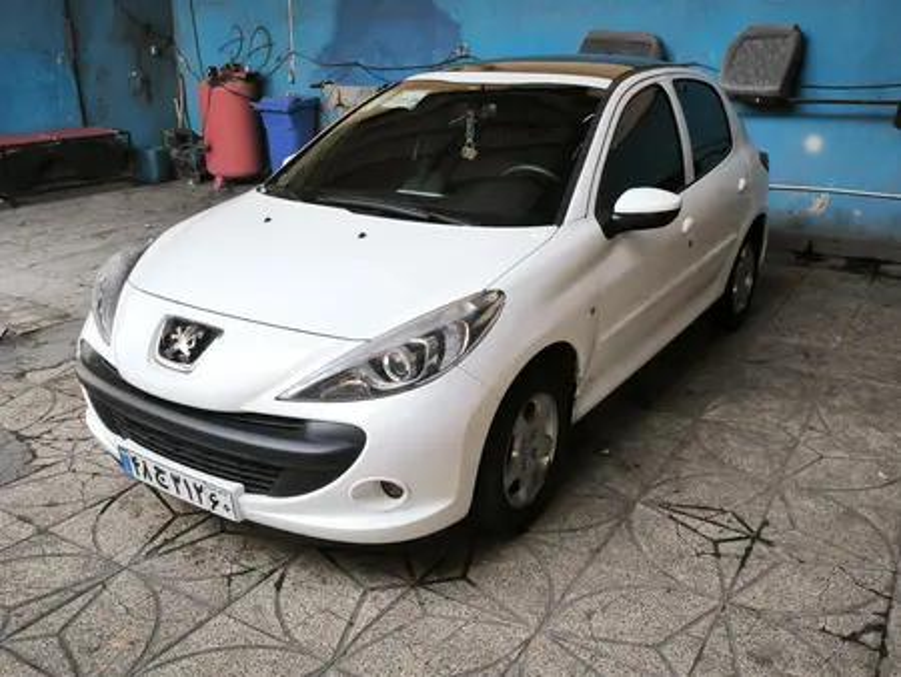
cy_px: 338
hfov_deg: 59.9
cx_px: 450
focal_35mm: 30
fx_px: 781
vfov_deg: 46.8
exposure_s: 1/100
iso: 213
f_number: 1.9
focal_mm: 6.92
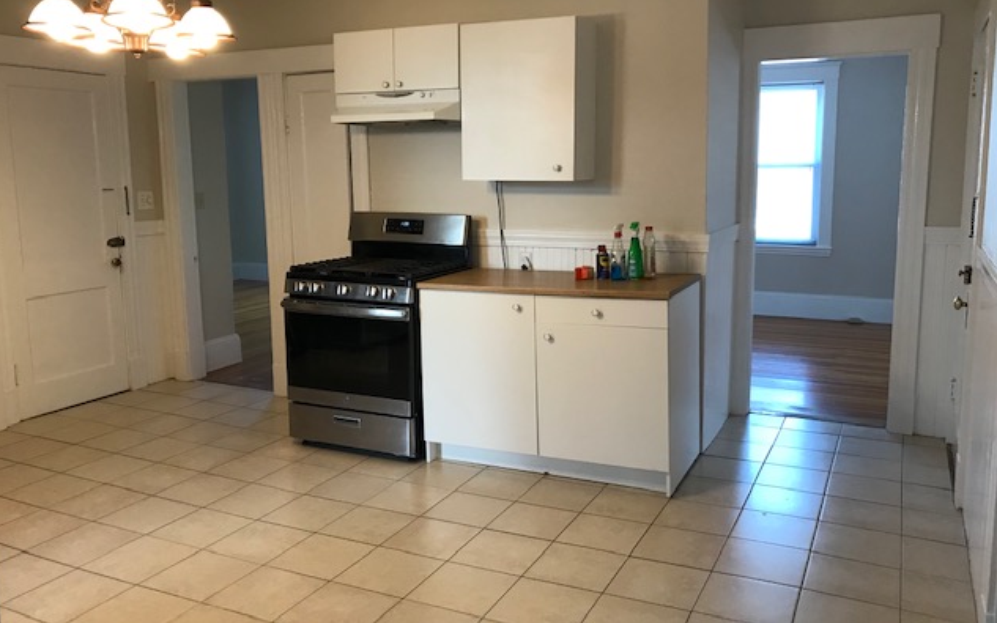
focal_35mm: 30
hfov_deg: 62.9
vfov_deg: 41.9
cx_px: 495
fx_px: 815
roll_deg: +1.2
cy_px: 297
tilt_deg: -9.0
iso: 32
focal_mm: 3.99
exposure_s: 1/30
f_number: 1.8
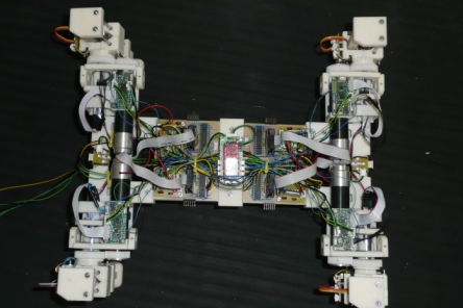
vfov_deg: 31.9
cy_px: 150
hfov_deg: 46.4
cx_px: 233
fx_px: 540
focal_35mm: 42
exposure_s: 1/30
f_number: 3.9
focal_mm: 6.5
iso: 100
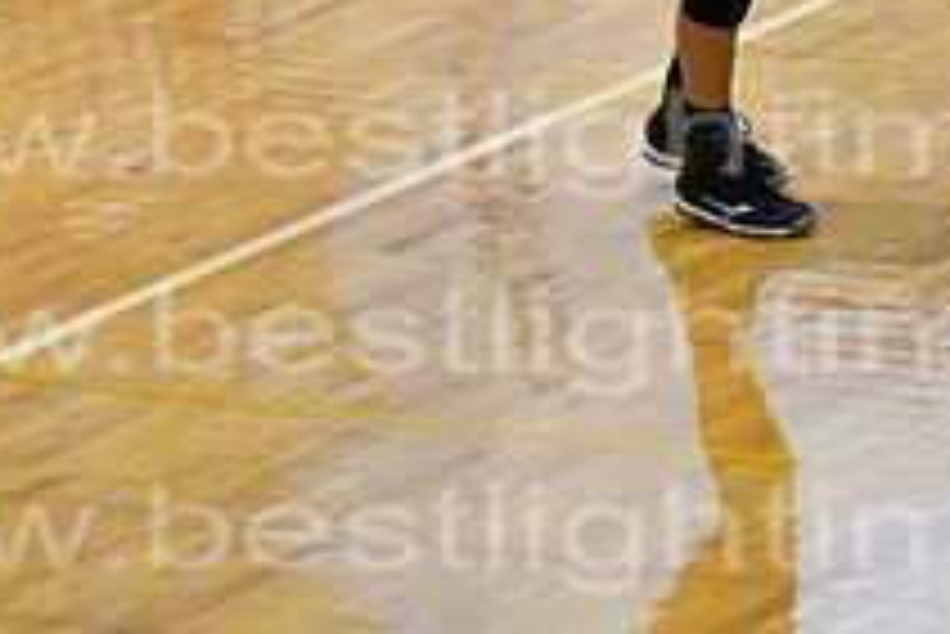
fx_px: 15263
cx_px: 738
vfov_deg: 2.4
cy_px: -151
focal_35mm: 578
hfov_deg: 3.6
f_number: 4
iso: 8000
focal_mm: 140
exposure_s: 1/640
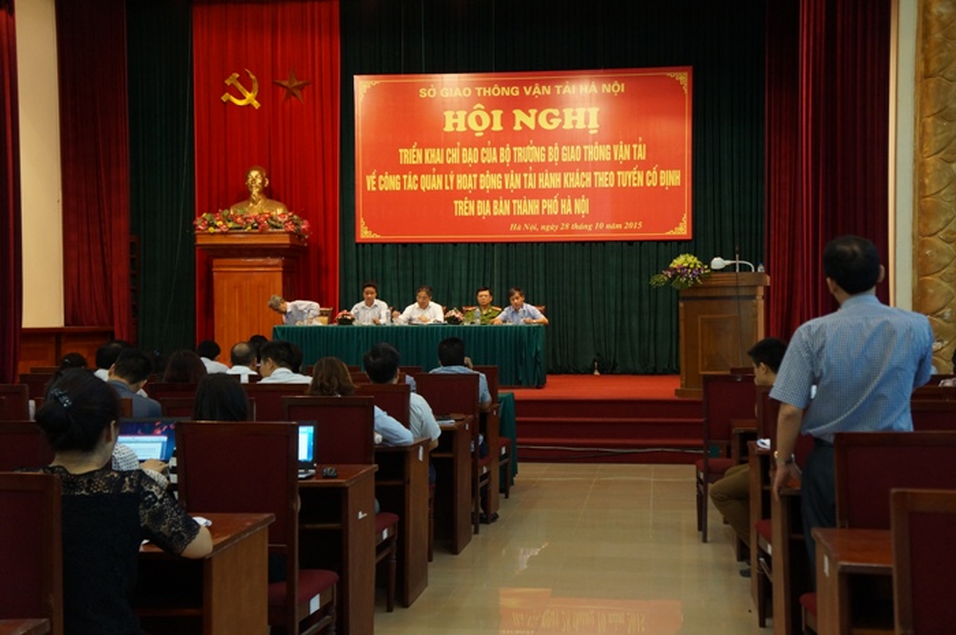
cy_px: 318
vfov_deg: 26.4
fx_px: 1353
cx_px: 478
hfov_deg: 38.9
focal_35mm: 51
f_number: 4.5
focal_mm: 34
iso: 1600
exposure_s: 1/60
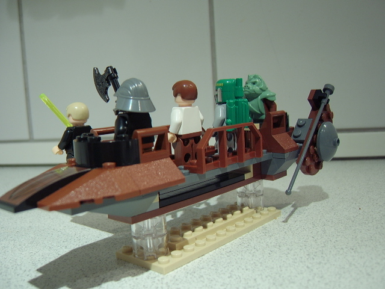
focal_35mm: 31
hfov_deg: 58.4
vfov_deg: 45.4
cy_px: 144
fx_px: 345
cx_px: 192
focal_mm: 8.13
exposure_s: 1/9
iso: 100
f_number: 2.7
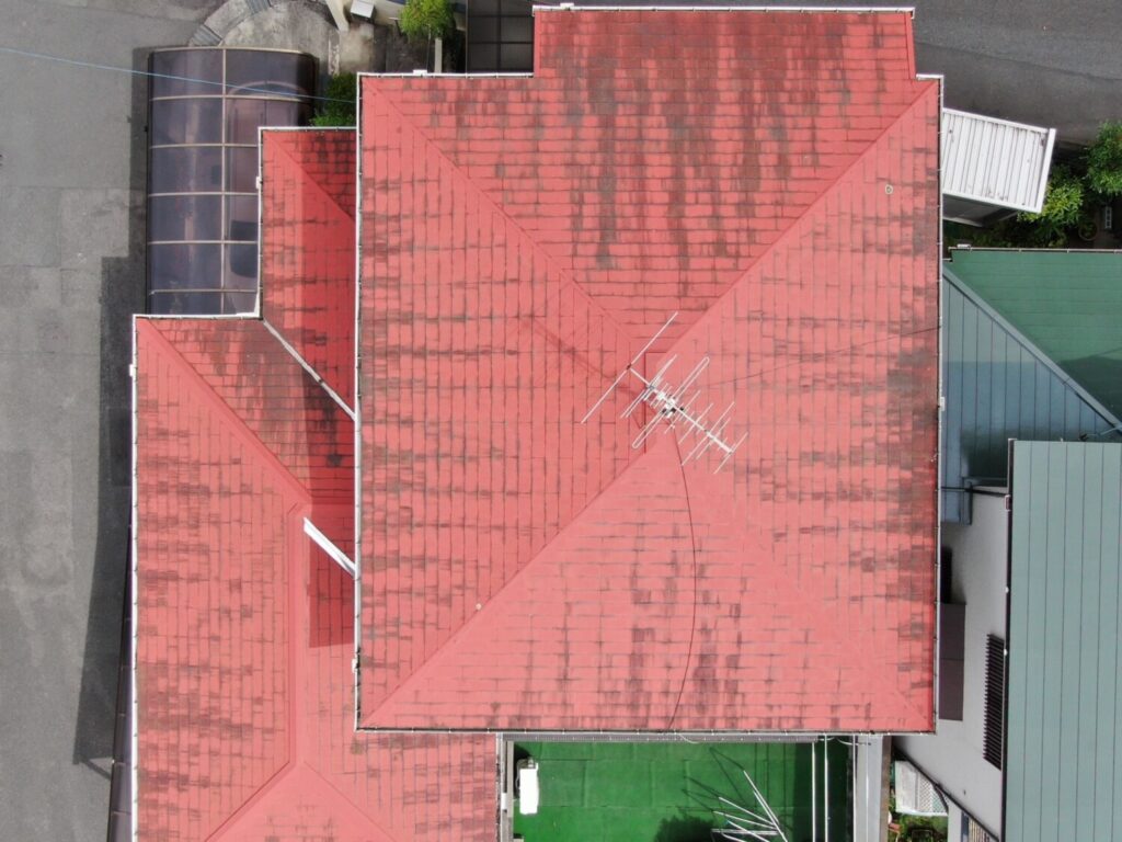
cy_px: 421
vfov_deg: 56.8
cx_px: 561
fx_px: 778
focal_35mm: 24
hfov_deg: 71.6
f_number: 2.8
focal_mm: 4.39
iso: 100
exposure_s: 1/800
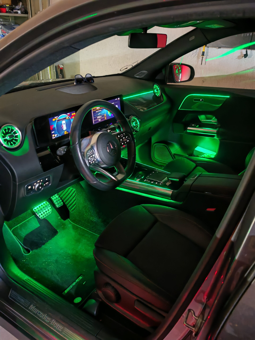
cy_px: 170
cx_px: 128
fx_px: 265
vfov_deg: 65.3
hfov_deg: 51.4
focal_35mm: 27
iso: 6400
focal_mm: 6.83
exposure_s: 1/20
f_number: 1.4
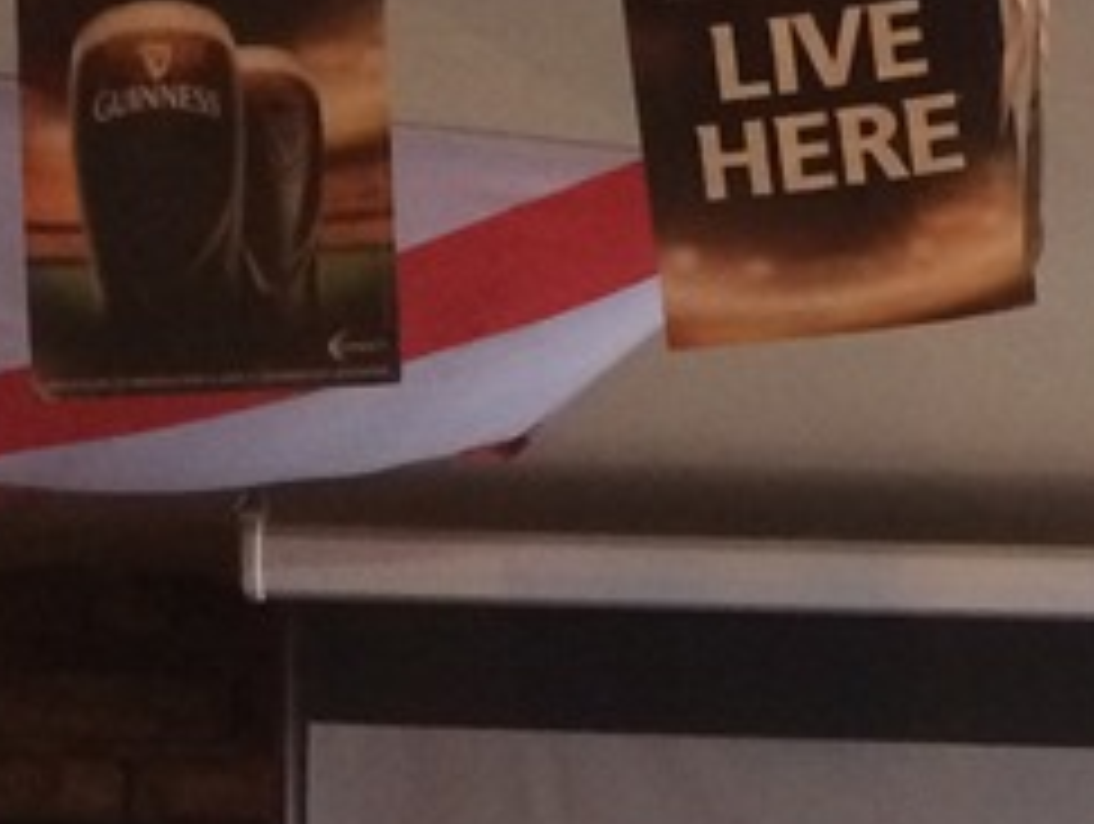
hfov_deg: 16.0
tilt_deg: +0.6
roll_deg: -0.5
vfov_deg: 11.4
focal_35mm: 122
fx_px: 3861
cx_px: 941
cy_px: 1459
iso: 320
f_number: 2.2
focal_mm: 4.15
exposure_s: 1/17
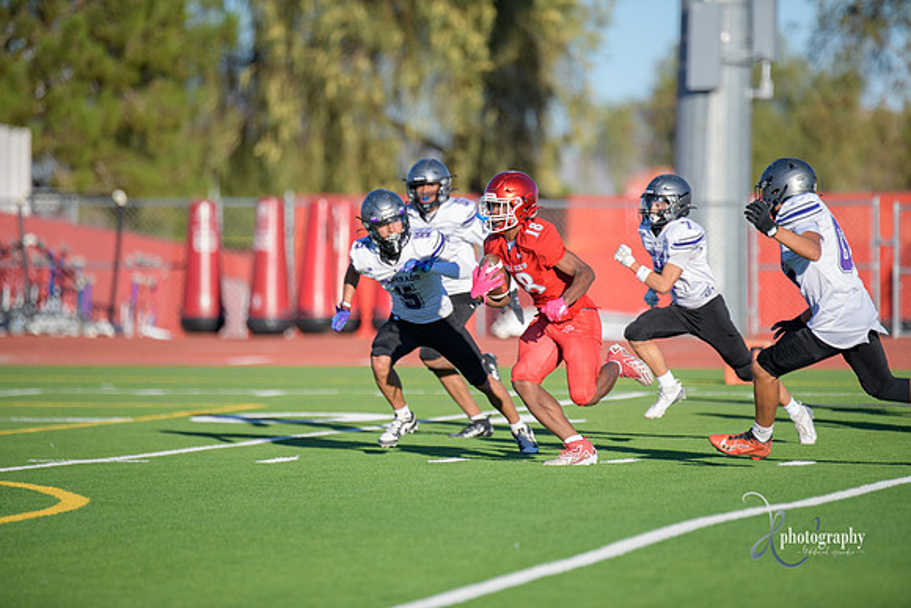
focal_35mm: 300
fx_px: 7593
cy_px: 304
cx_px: 456
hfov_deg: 6.9
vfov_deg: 4.6
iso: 400
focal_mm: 300
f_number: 2.8
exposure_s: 1/4000
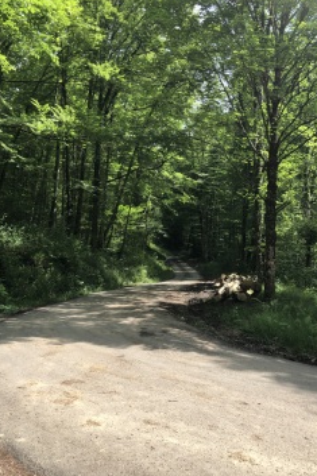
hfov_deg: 39.7
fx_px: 436
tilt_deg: +4.6
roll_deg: +2.7
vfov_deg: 57.2
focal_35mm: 33
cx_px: 121
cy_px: 251
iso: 20
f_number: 1.8
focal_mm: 4
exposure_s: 1/666
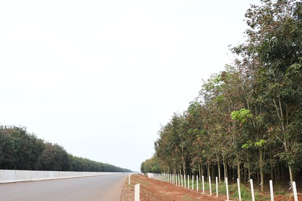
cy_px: 112
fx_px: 302
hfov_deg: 53.1
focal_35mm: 36
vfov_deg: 36.8
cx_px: 147
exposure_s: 1/200
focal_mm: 18
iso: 125
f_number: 5
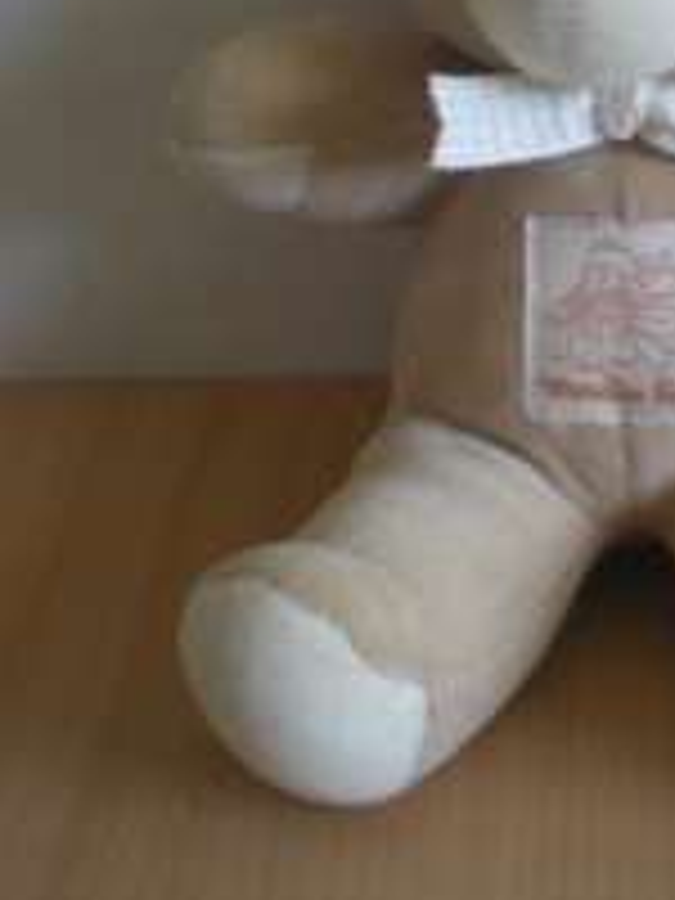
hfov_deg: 19.4
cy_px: 225
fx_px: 1924
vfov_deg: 26.0
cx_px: 648
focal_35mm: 74
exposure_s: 1/30.1
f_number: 3.1
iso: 200
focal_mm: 6.3
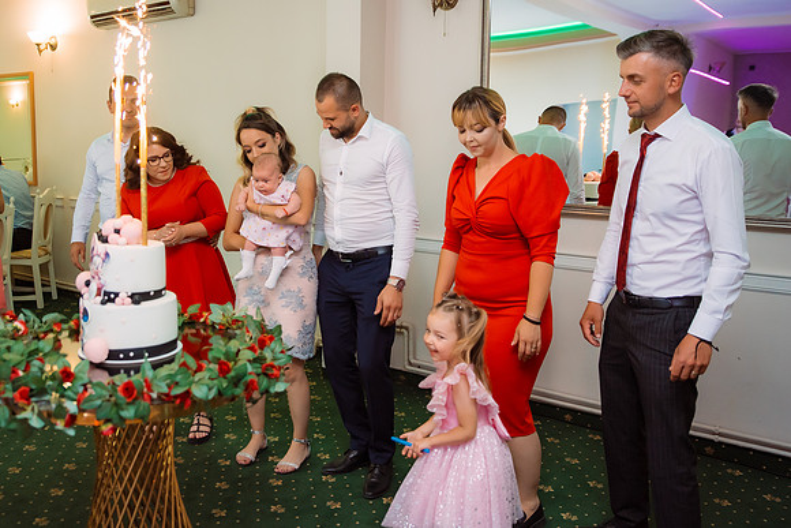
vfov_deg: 39.2
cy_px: 235
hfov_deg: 56.1
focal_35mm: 34
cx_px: 343
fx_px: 740
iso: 1000
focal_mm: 29
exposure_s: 1/125
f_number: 2.8
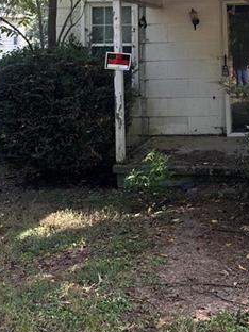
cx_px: 227
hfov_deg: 24.1
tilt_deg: +4.3
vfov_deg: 30.3
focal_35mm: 59
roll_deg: +0.8
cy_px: -2
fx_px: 566
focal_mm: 6.86
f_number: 1.78
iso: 80
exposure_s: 1/256
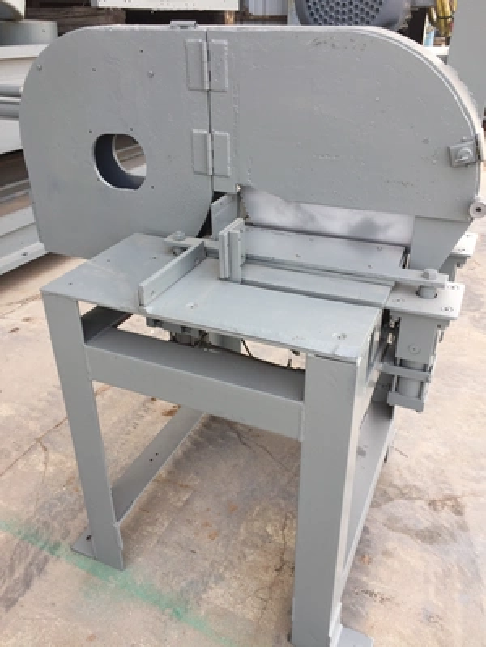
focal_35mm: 29
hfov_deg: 48.2
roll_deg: +1.3
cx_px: 243
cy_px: 324
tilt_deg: -28.0
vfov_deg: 61.7
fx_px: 543
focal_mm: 4.15
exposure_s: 1/218
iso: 32
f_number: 2.2
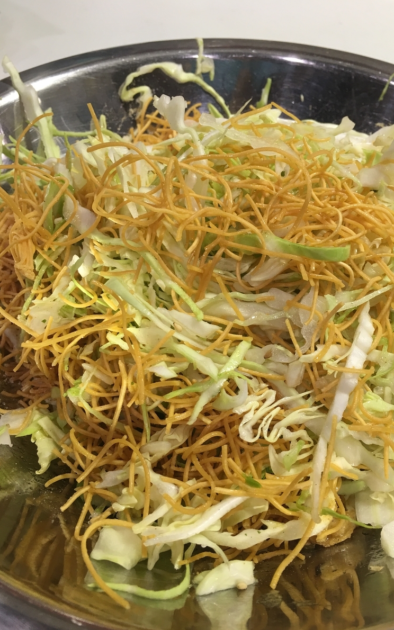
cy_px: 315
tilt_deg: -49.2
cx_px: 237
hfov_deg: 40.4
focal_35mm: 31
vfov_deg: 61.2
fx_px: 532
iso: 25
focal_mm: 4.15
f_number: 2.2
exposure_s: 1/15
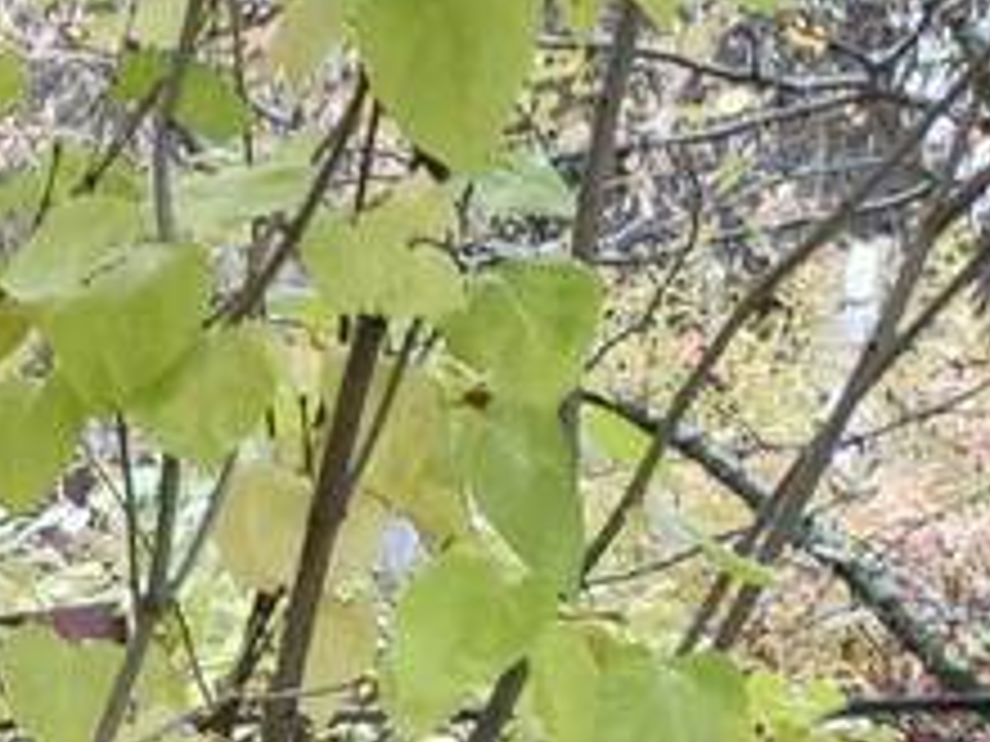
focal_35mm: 121
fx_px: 3461
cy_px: 1538
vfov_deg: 11.0
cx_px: -666
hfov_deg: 14.7
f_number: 1.75
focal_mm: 4.77
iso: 174
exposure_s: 1/50
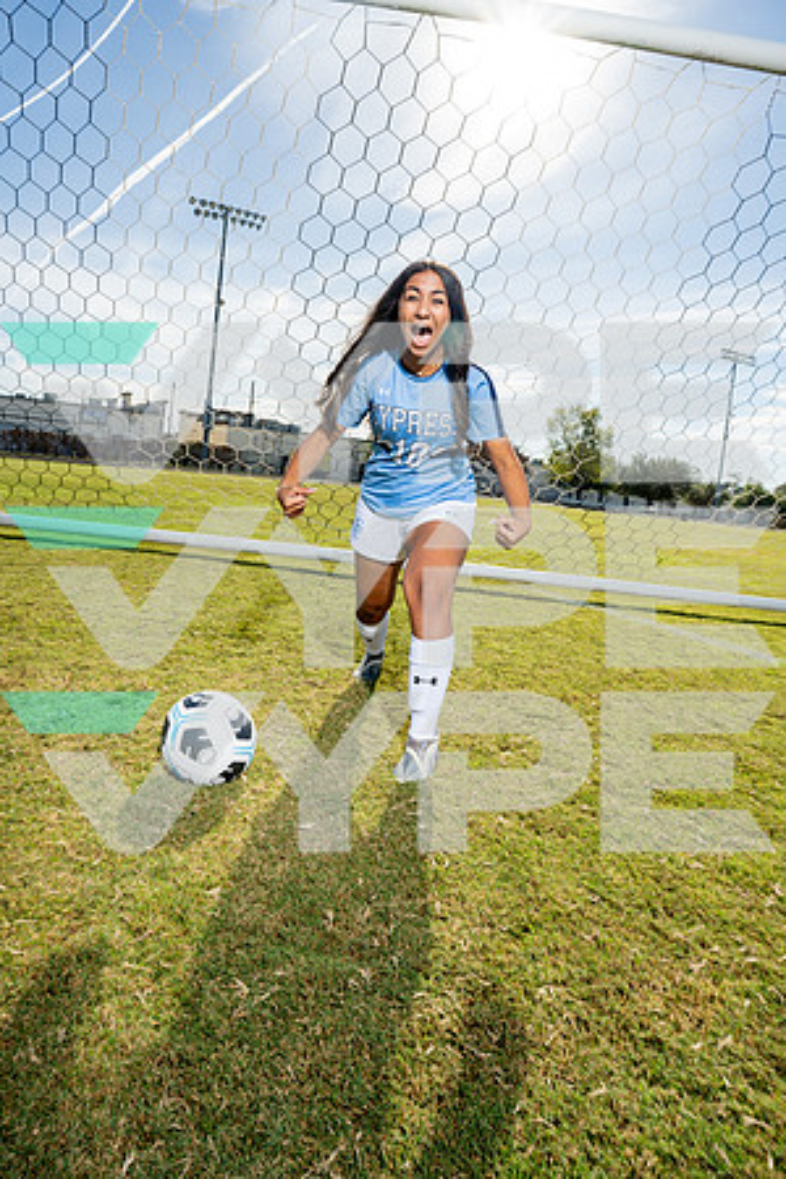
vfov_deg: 73.7
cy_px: 590
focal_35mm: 24
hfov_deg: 53.1
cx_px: 393
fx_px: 786
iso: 200
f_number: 11
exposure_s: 1/250
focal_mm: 24
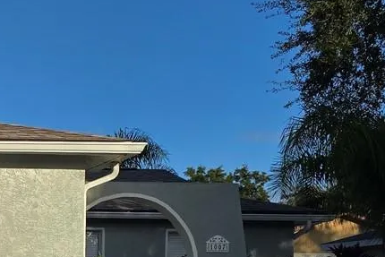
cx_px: -159
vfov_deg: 14.8
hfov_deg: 20.3
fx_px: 952
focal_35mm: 89
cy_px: 320
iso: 12
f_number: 1.7
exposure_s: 1/1167
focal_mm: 6.3
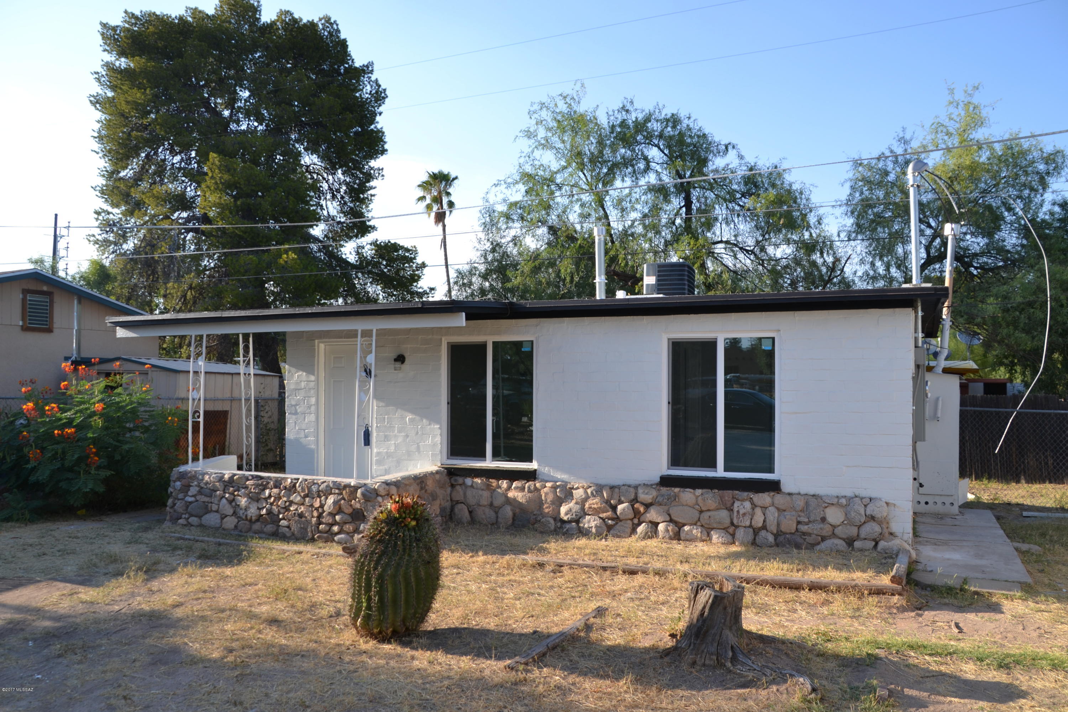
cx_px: 534
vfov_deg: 43.6
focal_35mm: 30
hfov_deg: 61.9
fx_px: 890
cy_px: 356
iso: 100
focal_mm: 20
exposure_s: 1/200
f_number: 7.1
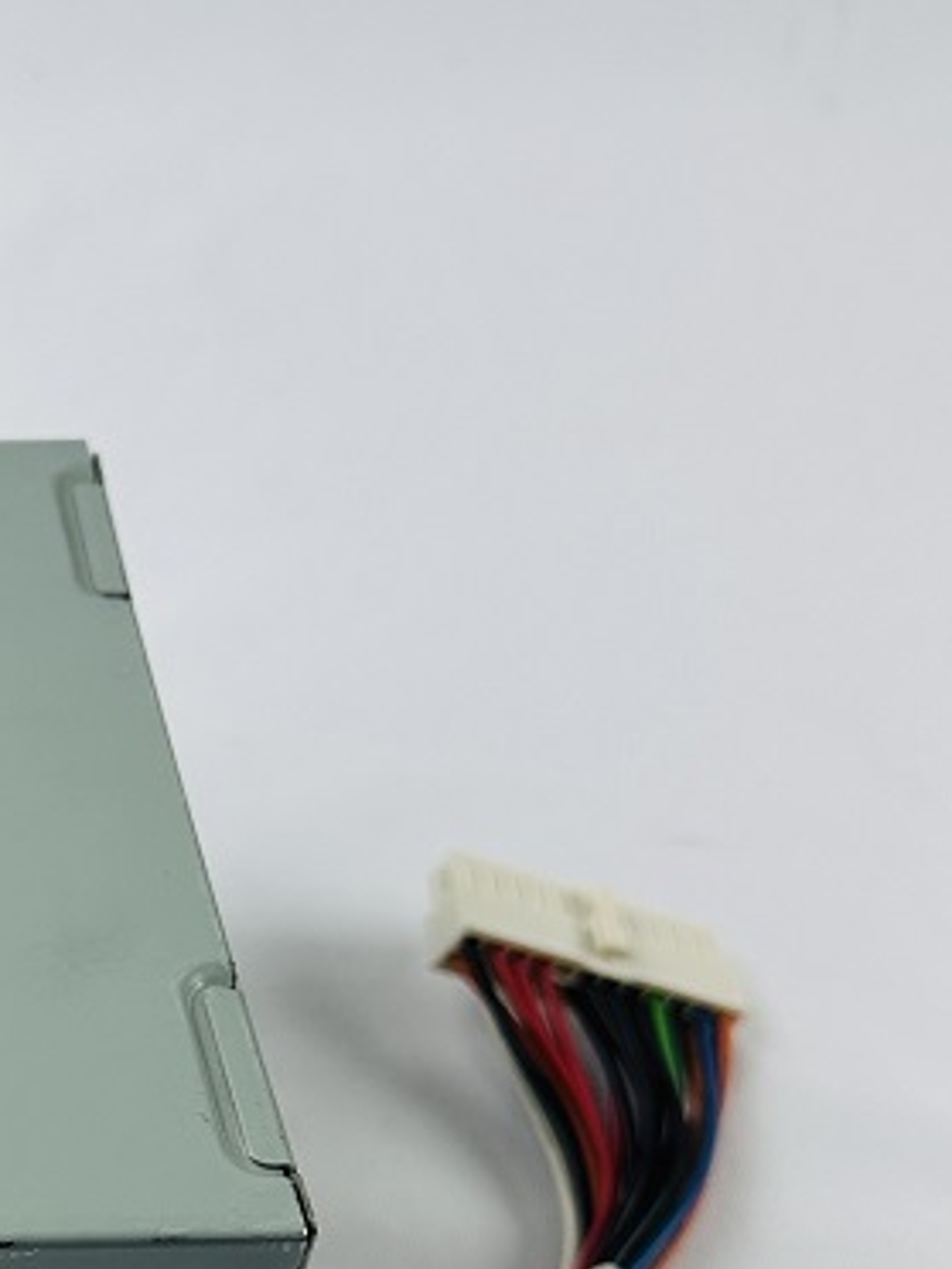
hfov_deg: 20.6
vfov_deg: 29.4
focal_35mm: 65
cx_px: -280
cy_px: 952
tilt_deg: -49.7
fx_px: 2383
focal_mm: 6.86
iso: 64
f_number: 1.78
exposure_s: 1/141
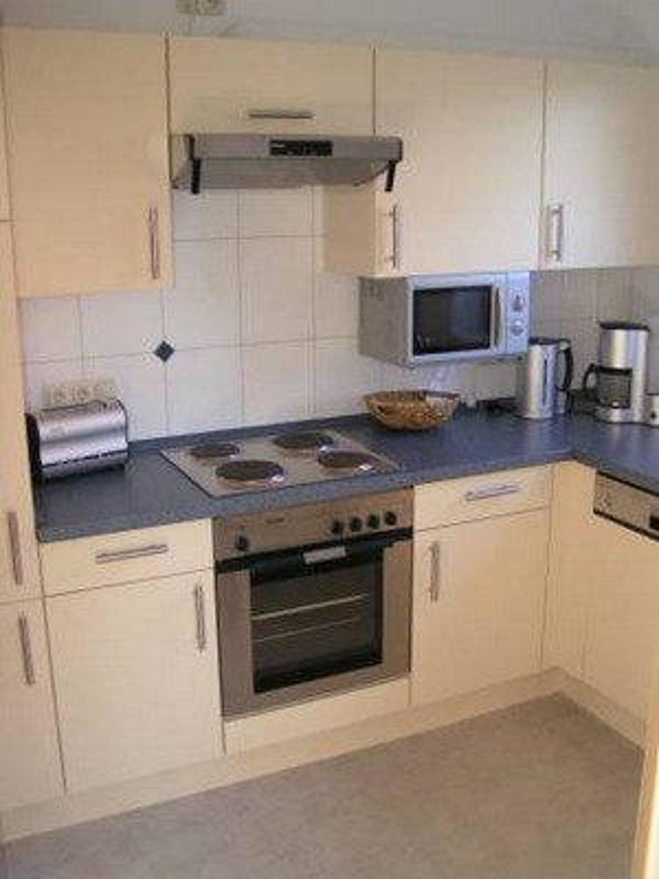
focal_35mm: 38
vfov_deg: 49.0
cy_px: 440
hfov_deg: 37.7
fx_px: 965
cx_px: 330
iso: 125
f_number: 2.8
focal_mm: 5.8
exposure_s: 1/40
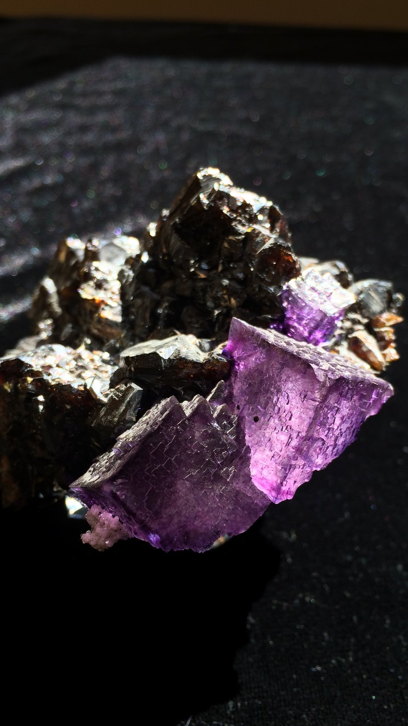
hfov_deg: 36.6
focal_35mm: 32
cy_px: 365
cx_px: 232
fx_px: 615
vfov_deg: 61.0
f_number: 2.2
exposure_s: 1/120
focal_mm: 4.15
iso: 32
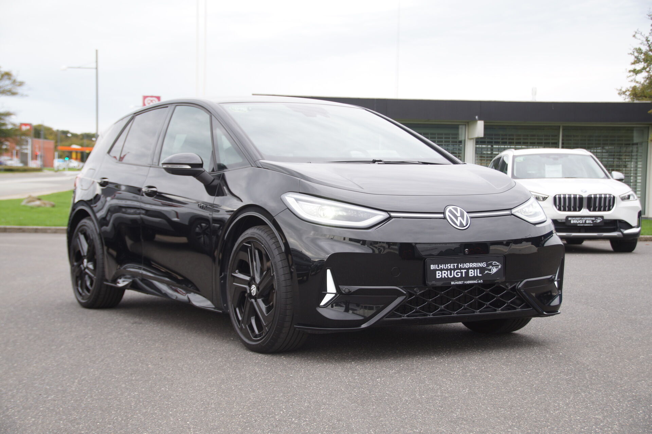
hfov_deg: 37.9
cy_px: 217
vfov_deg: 25.7
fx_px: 950
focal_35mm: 52
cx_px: 326
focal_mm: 35
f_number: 5
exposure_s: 1/80
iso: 100
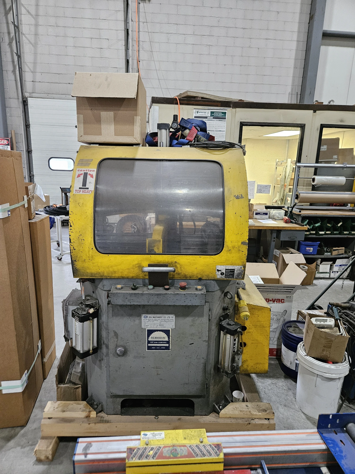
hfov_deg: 58.9
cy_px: 237
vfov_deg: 73.9
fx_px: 314
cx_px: 178
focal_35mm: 23
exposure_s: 1/60
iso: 500
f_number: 1.8
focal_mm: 5.4
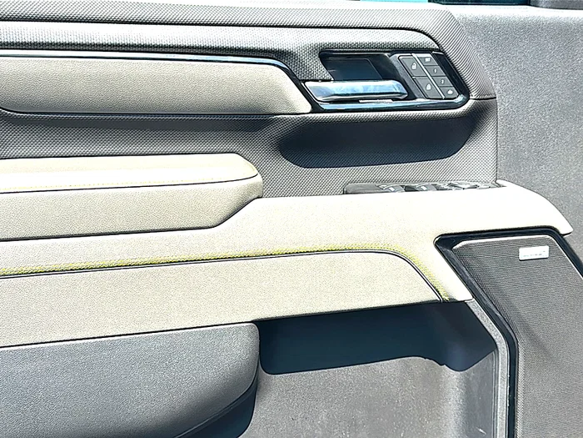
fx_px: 707
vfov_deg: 34.3
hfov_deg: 44.8
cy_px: 219
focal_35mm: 42
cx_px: 292
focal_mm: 6.86
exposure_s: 1/1361
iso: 80
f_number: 1.78
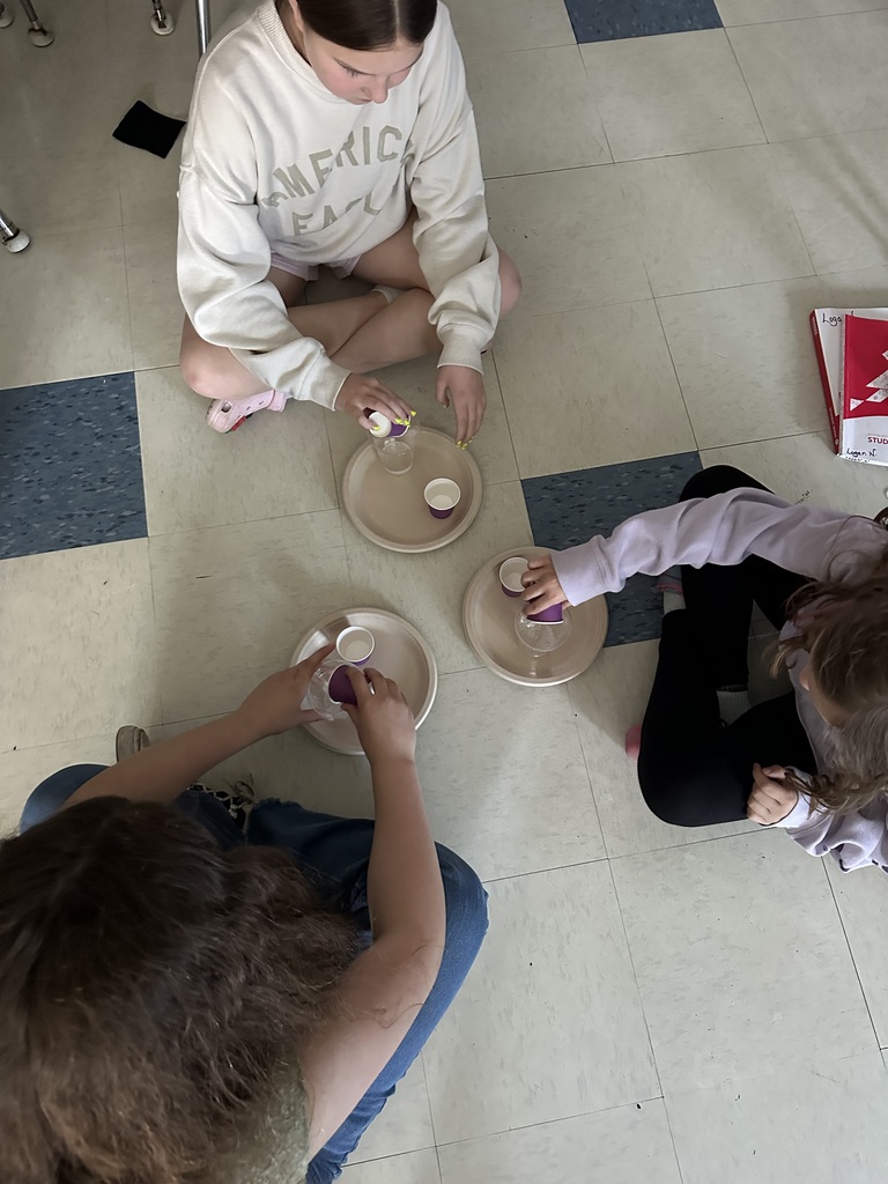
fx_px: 821
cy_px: 592
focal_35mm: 24
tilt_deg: -72.1
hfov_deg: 56.8
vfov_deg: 71.6
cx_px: 444
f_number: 1.78
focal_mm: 6.86
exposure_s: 1/60
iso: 800
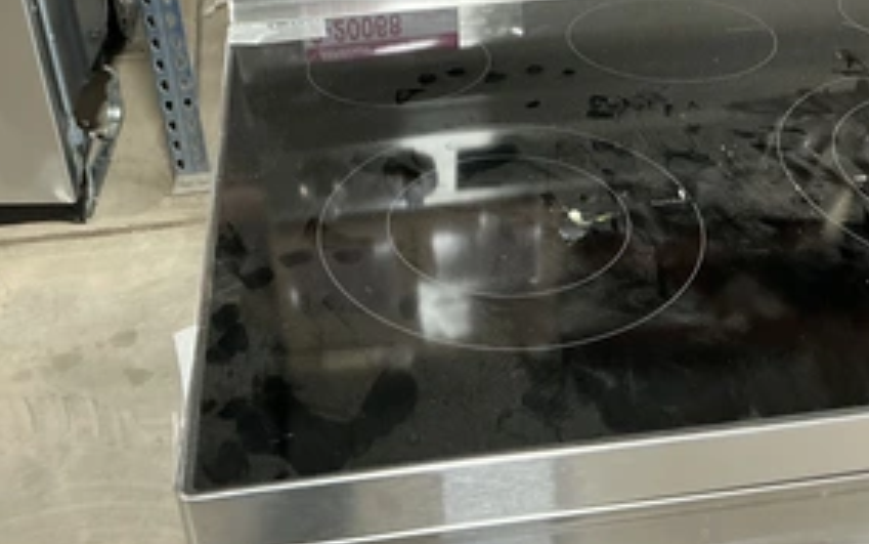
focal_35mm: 42
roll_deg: +1.3
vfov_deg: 30.1
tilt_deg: -29.6
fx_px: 995
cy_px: 141
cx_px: 415
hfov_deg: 47.2
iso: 250
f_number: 1.8
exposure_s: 1/60
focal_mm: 3
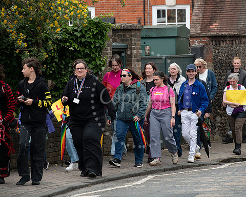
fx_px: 1609
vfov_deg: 7.0
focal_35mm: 221
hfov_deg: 8.7
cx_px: 140
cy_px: 98
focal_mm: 195
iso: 250
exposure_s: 1/500
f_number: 6.3
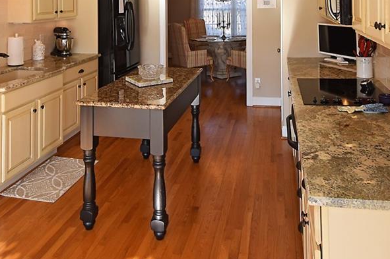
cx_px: 141
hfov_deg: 68.1
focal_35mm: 26
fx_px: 281
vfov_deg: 45.9
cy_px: 39
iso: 320
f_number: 5.6
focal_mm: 10
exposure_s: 1/125
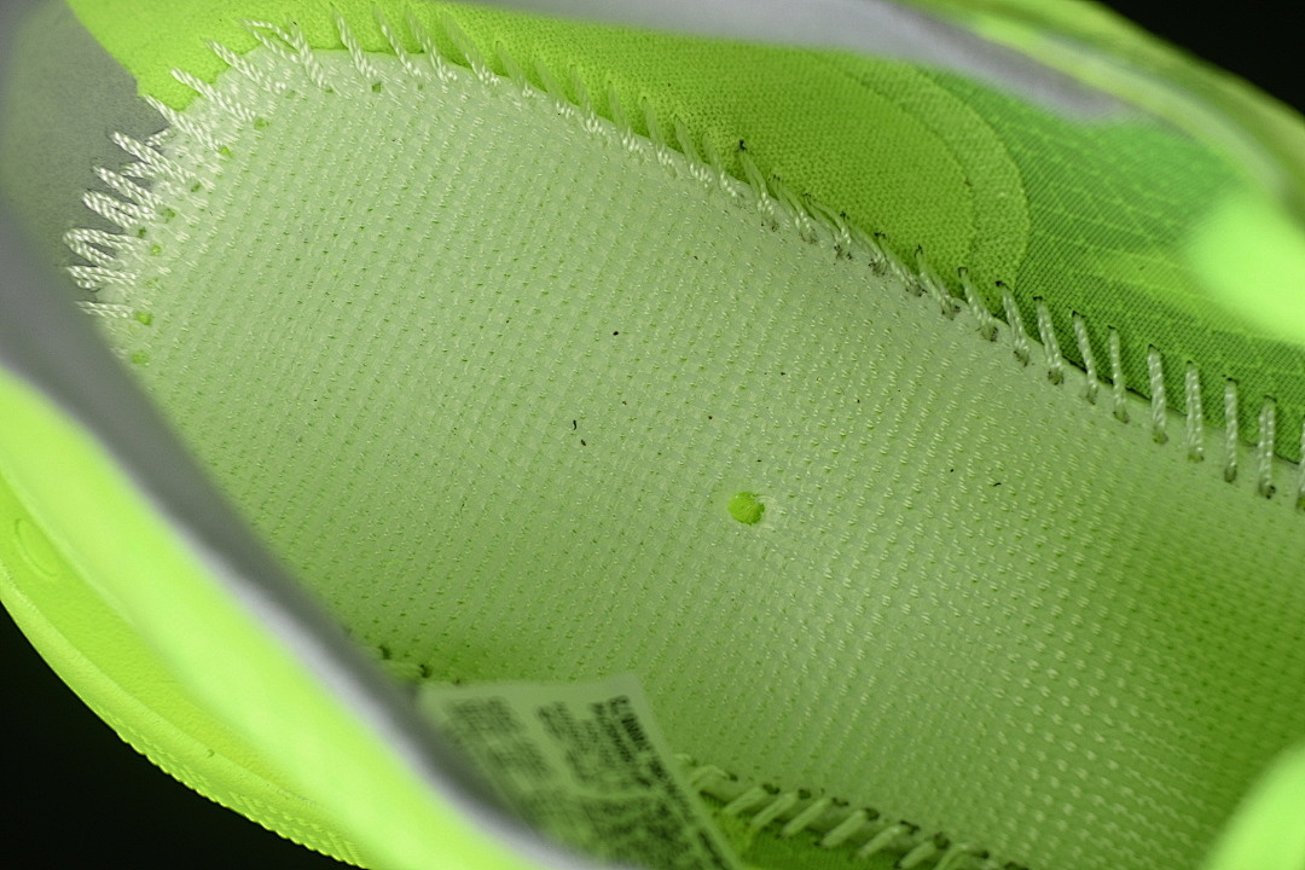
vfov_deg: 18.2
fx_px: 2719
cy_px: 435
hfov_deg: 27.0
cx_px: 652
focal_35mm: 75
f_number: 7.1
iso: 160
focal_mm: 50
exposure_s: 1/80
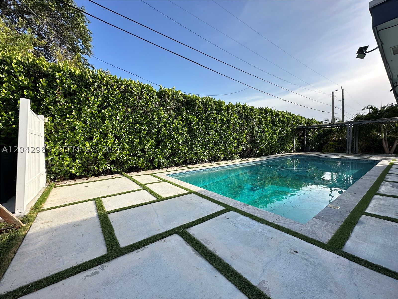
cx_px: 199
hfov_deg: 102.1
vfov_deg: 85.7
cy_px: 150
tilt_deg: -2.5
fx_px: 161
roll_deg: +0.6
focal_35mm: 14
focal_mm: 2.22
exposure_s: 1/831
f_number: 2.2
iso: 40
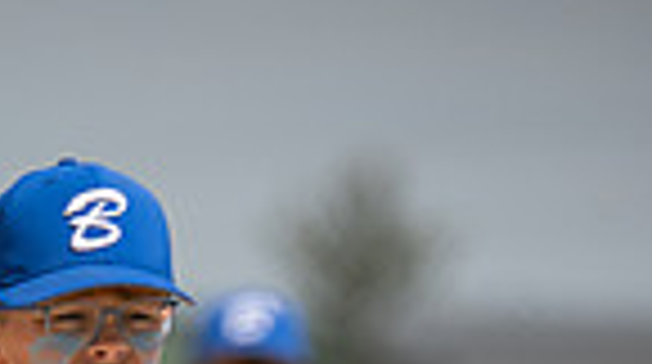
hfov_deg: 1.7
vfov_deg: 0.9
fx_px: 22507
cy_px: 989
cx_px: 121
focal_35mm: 1304
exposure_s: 1/1600
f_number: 5.6
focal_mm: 400
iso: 400
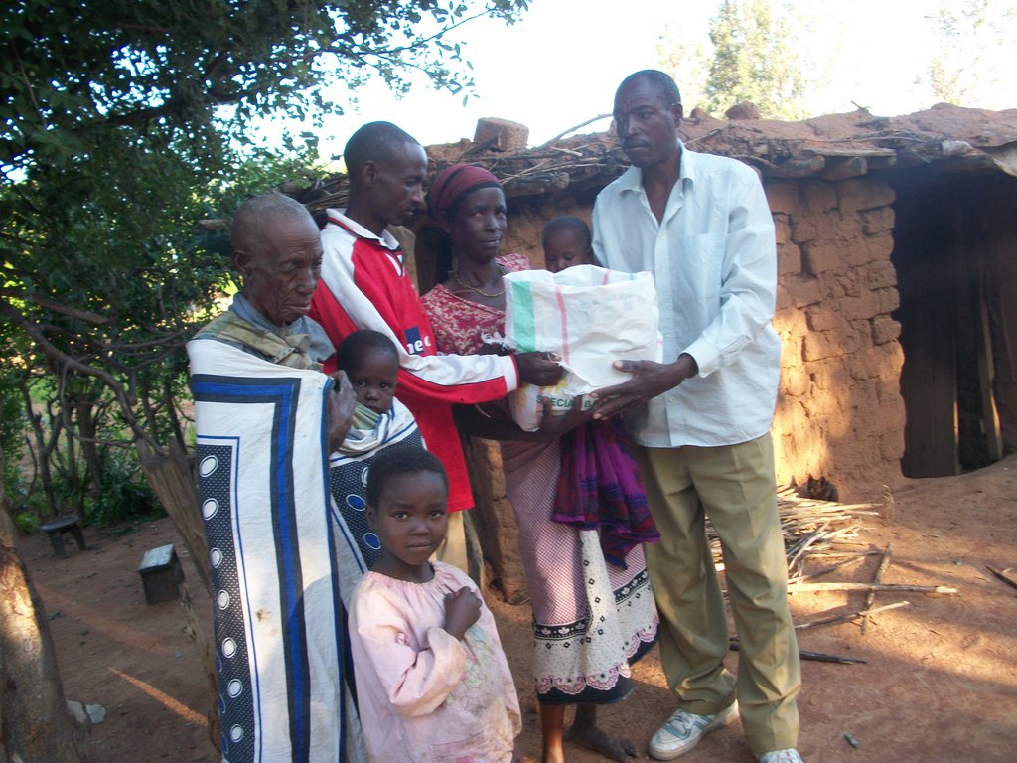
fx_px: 1028
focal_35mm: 35
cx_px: 508
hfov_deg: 52.6
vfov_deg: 40.7
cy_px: 382
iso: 80
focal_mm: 6.3
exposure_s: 1/60
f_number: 3.1
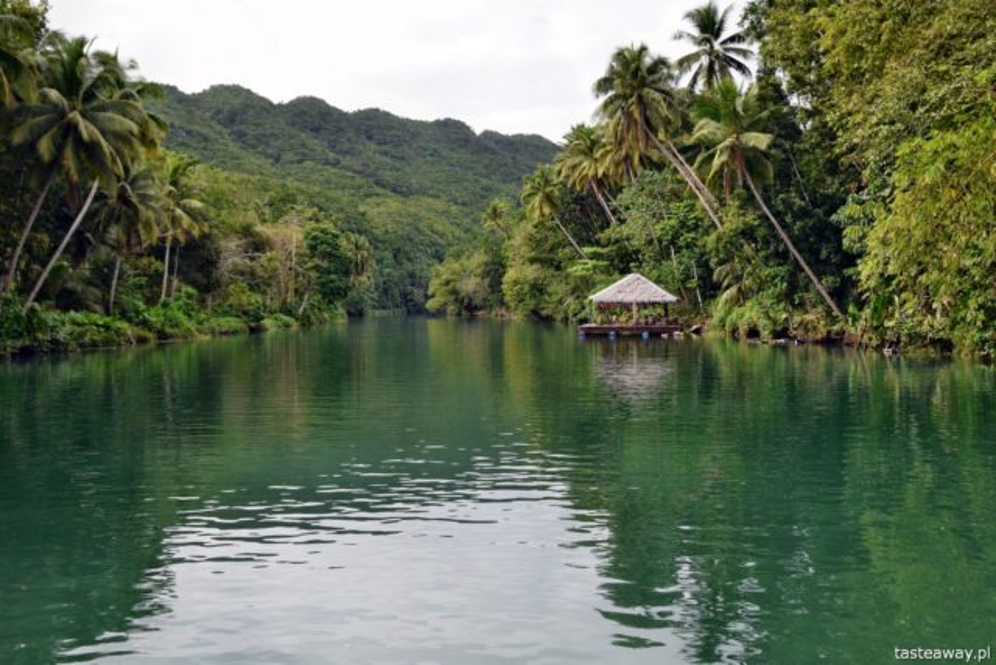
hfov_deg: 46.4
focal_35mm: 42
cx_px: 498
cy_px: 332
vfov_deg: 31.9
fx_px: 1162
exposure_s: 1/250
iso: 220
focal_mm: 28
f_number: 8
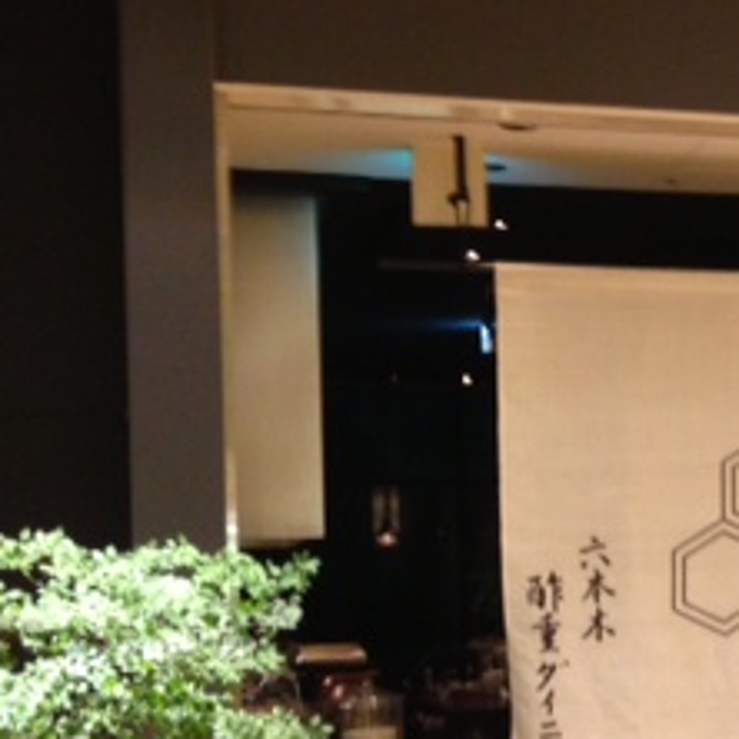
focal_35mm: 84
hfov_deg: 19.2
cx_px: 935
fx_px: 2029
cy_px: 523
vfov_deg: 20.5
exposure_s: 1/20
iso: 250
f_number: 2.4
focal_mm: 4.13
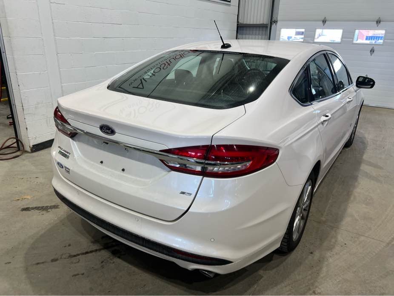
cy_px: 148
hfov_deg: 67.3
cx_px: 197
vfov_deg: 53.1
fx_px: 296
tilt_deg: -20.6
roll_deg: -0.7
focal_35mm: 26
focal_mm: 5.7
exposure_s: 1/120
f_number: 1.5
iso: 50
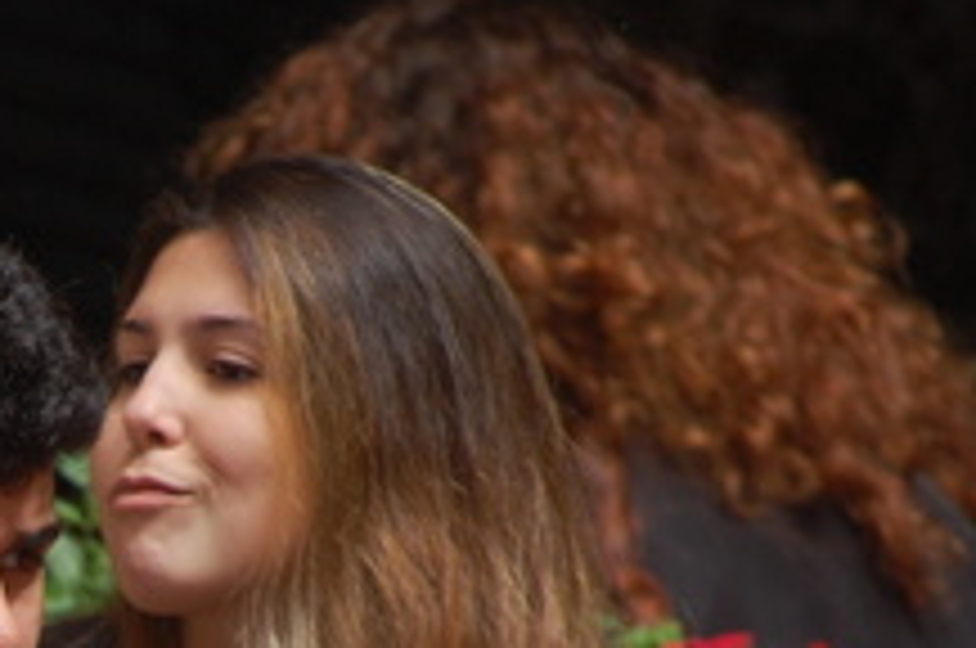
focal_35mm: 864
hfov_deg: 2.4
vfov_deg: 1.6
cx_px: -229
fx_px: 23389
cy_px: 878
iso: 360
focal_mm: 200
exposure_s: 1/500
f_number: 5.6
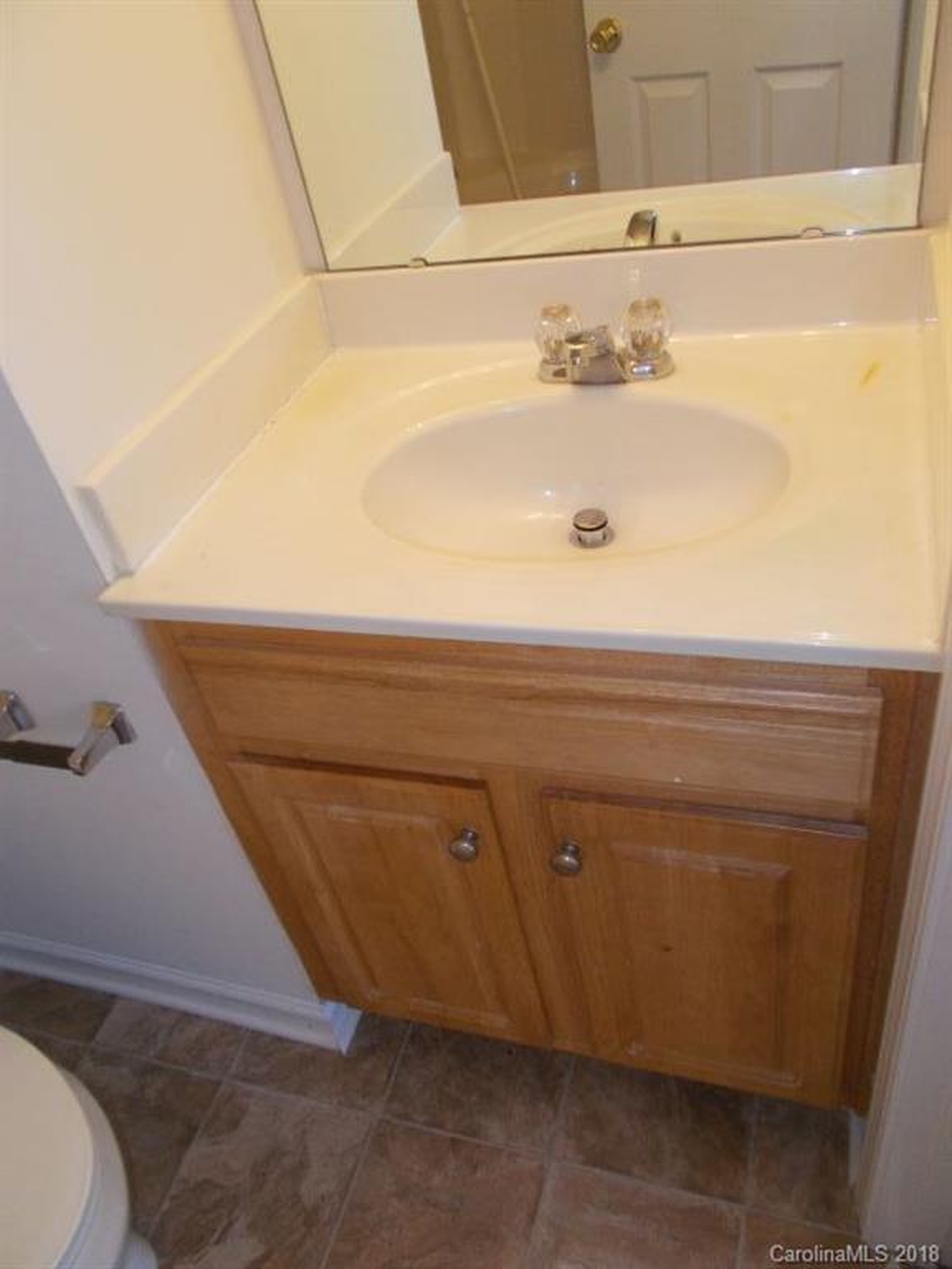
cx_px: 476
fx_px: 953
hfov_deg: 53.1
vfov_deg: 67.3
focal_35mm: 26
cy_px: 634
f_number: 3.2
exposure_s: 1/25
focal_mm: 4.6
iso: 180
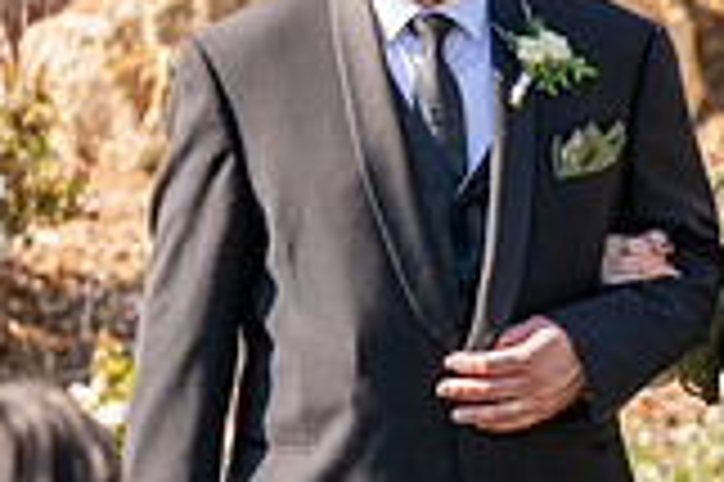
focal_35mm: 558
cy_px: 358
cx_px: 1223
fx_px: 11210
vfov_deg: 2.5
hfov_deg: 3.7
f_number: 4.5
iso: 200
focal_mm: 155
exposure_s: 1/800
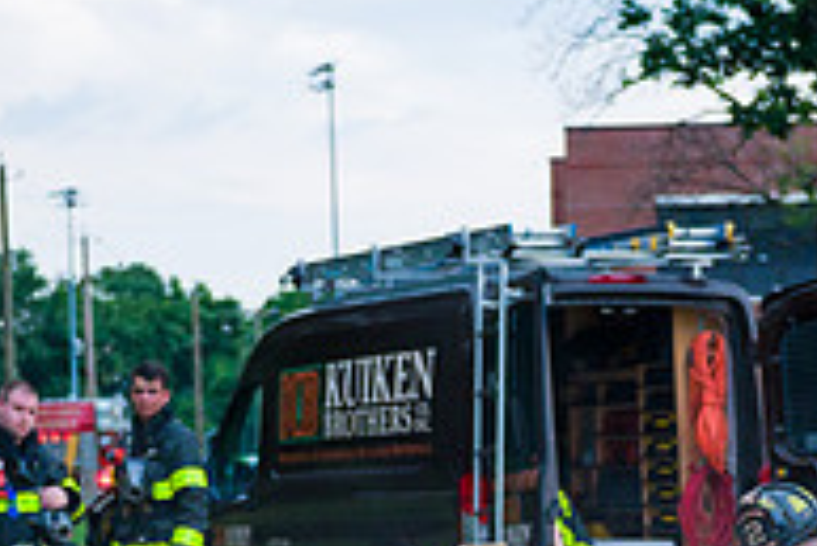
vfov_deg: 11.1
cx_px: 563
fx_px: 2725
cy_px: 749
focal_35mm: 120
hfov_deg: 17.0
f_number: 3.2
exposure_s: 1/200
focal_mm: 40
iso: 1600
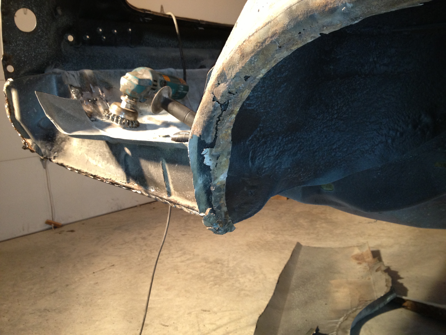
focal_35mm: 35
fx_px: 451
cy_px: 168
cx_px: 223
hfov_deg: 52.6
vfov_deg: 40.7
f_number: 2.4
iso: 160
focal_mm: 4.28
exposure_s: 1/20
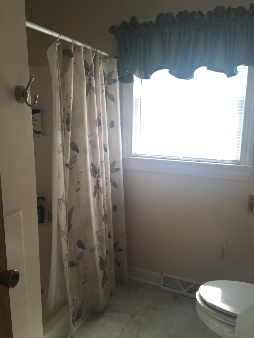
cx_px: 127
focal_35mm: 29
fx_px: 284
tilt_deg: -11.3
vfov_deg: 61.7
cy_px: 169
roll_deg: +0.7
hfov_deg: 48.2
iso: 40
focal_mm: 4.15
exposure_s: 1/60
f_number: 2.2
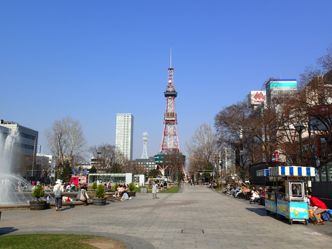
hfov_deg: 58.3
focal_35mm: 31
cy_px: 128
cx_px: 169
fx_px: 297
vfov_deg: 45.5
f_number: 9
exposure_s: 1/200
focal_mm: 5.5
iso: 100
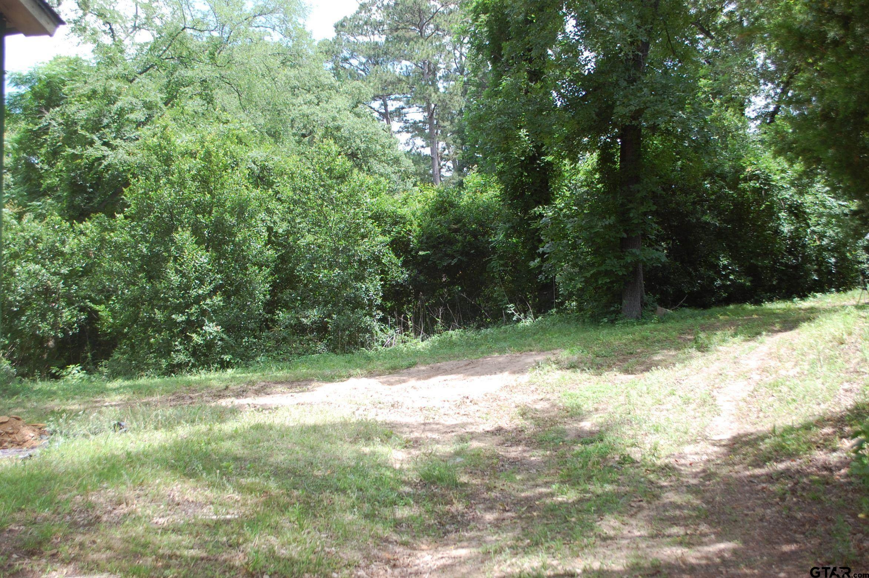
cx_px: 434
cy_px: 289
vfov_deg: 34.2
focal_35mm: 39
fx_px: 941
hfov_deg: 49.6
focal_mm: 26
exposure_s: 1/160
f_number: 6.3
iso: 200
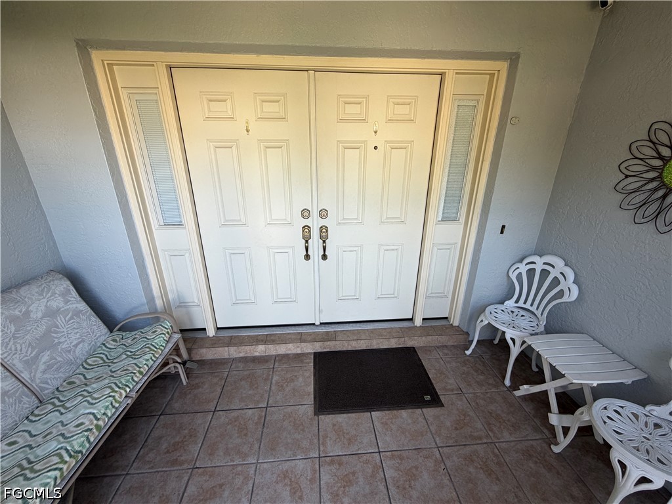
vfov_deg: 85.7
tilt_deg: -20.1
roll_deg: +0.3
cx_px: 336
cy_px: 252
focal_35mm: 14
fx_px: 272
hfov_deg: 102.1
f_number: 2.2
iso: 100
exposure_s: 1/121
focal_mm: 2.22
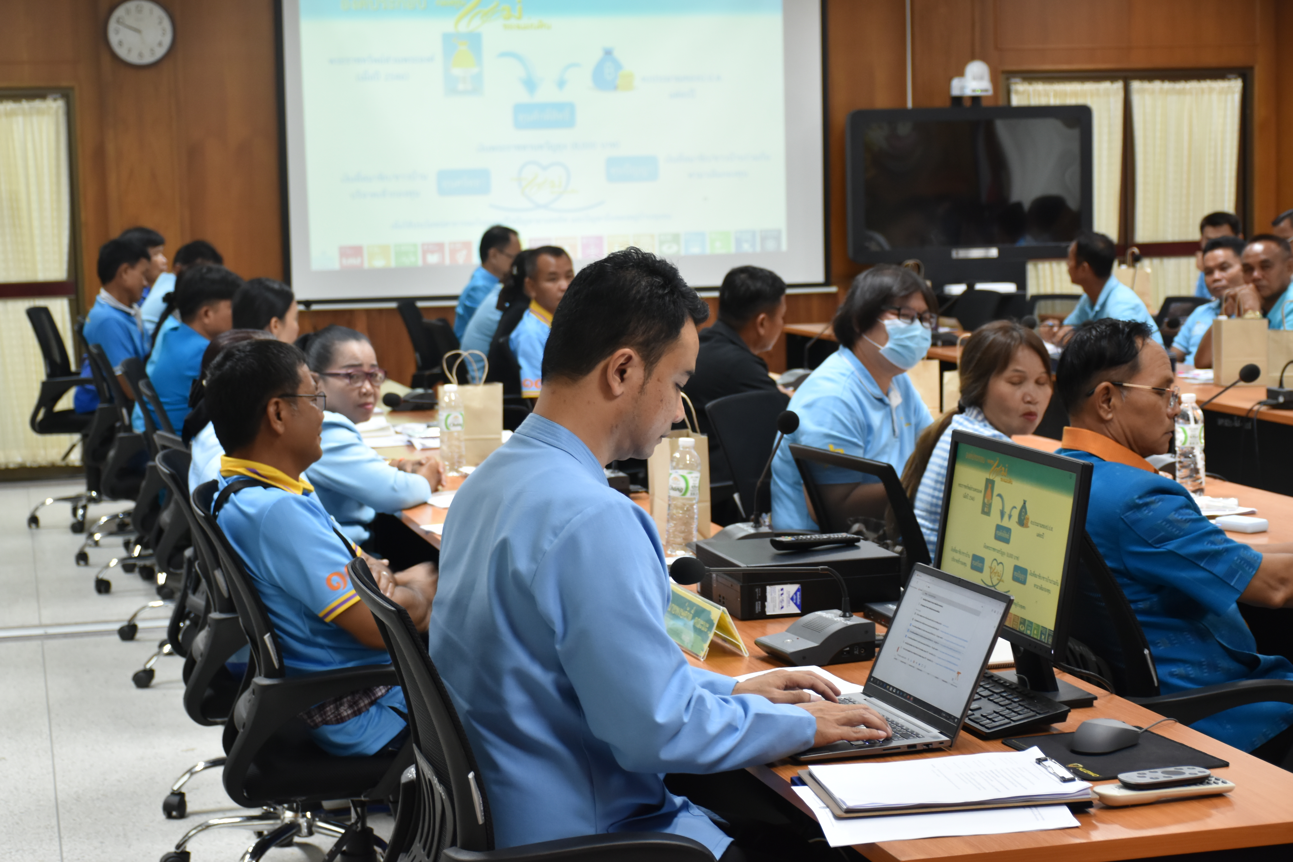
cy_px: 431
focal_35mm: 68
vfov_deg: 20.2
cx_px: 646
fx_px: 2424
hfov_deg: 29.9
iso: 800
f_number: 4.5
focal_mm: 45
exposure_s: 1/30
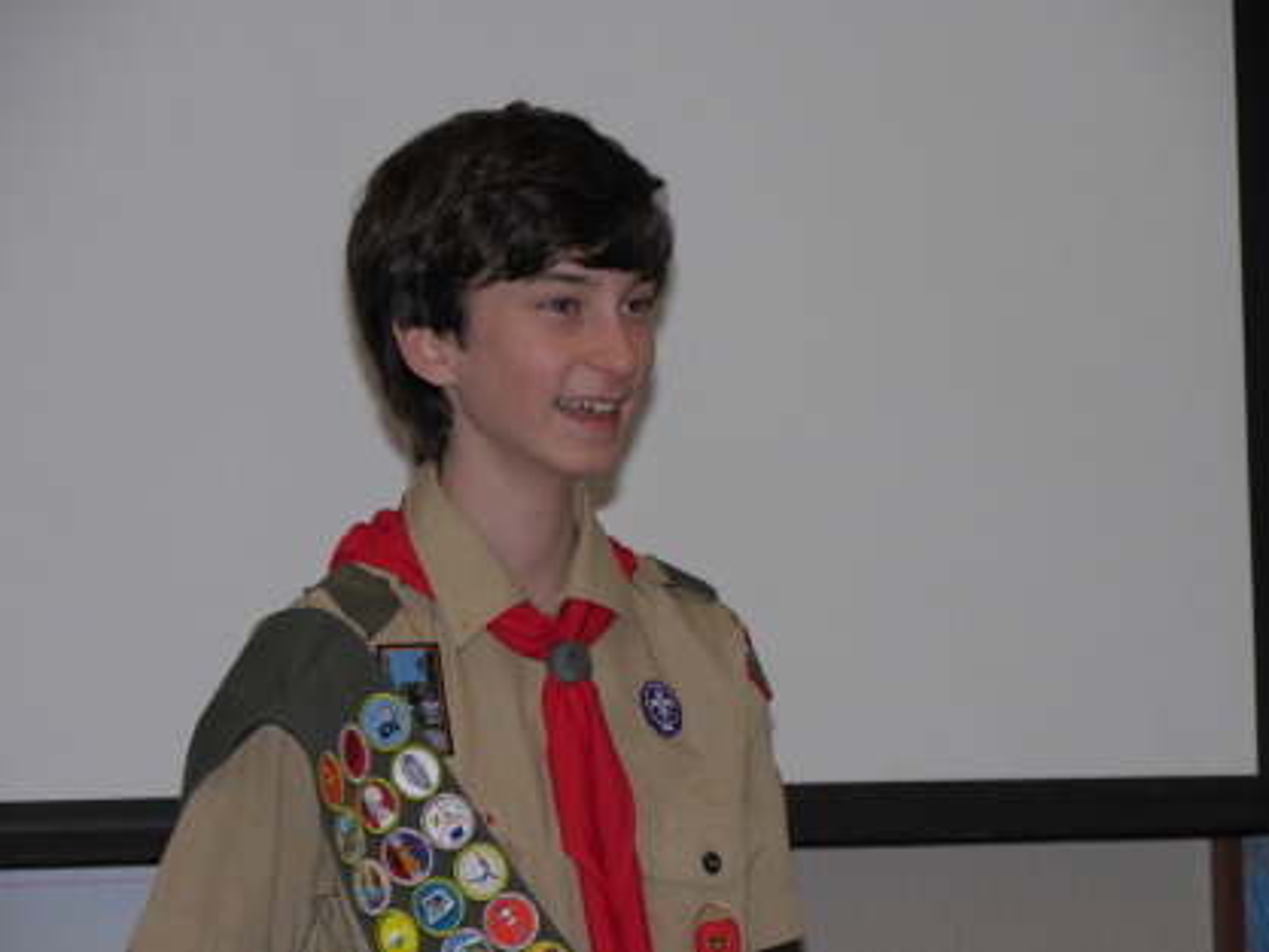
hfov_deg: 12.8
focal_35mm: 154
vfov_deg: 9.6
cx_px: 634
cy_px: 476
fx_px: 5647
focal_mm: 77
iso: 200
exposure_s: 1/125
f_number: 5.4
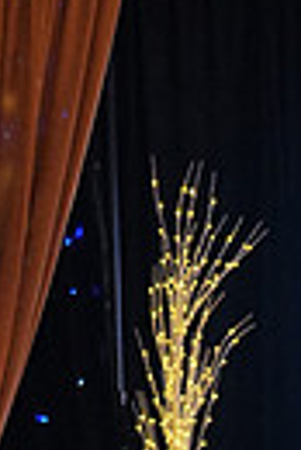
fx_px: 4678
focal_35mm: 374
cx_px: 618
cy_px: 872
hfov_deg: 3.6
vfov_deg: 5.4
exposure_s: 1/400
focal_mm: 84
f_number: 4
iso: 1600
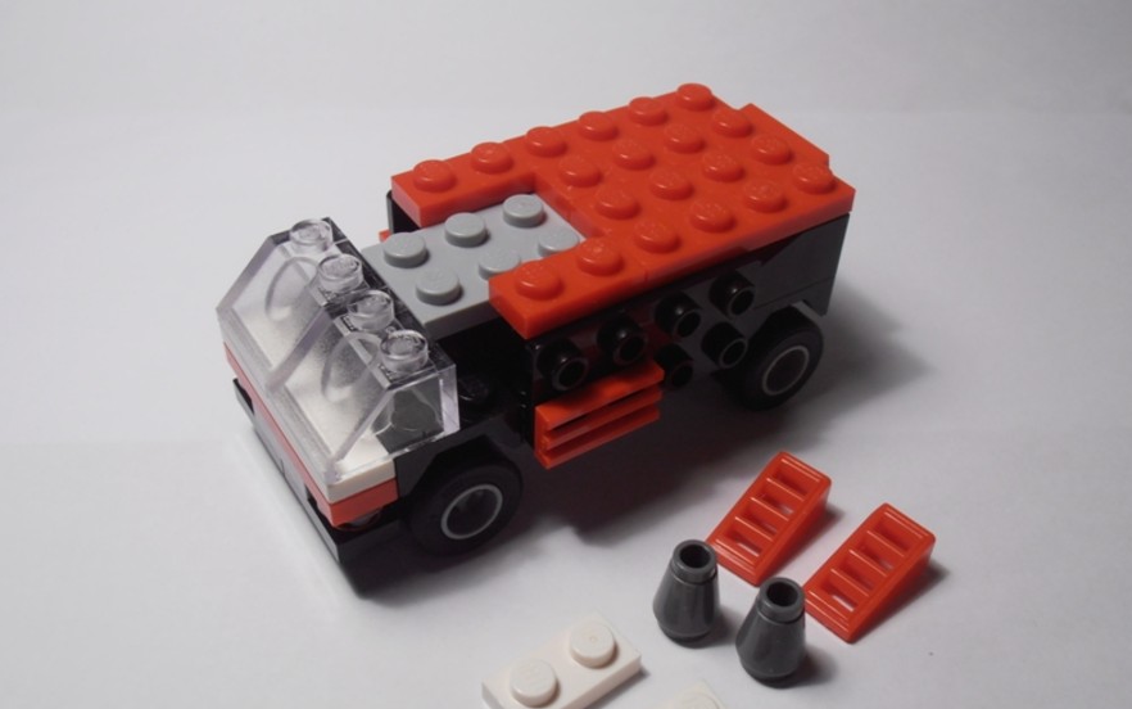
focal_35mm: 40
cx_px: 574
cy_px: 413
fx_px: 1234
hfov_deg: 49.3
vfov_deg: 32.0
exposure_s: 1/50
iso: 80
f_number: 3.9
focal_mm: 6.61
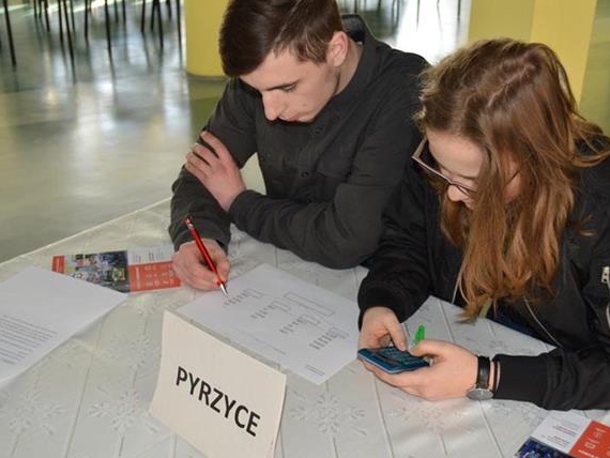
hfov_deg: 41.1
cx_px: 347
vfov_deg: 31.5
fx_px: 811
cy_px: 229
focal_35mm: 46
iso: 560
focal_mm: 28
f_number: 4
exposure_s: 1/60
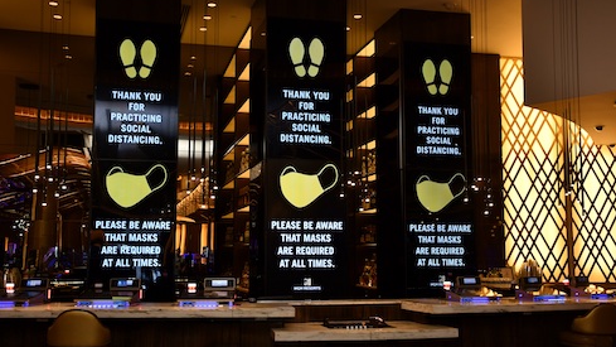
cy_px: 174
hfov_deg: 45.5
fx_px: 735
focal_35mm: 45
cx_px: 305
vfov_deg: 26.5
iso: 200
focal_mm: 28
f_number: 4
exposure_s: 1/60
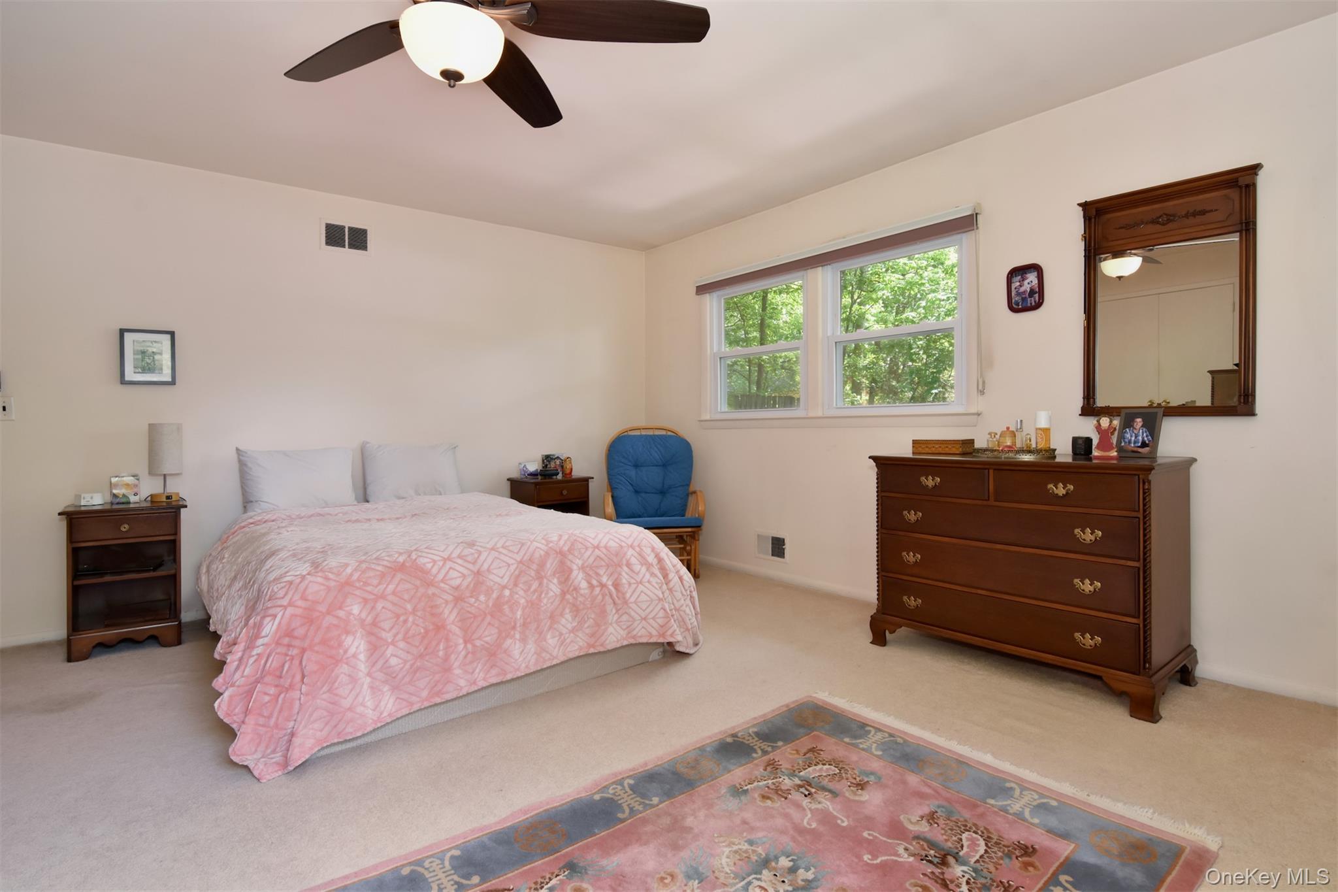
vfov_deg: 72.0
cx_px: 669
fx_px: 613
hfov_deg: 95.0
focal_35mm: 16
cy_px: 446
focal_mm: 11
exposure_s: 1/25
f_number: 10
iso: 640
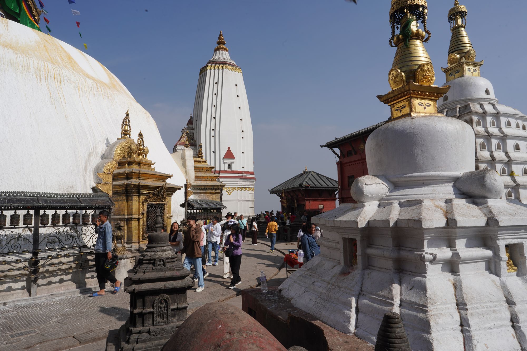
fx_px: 351
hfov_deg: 73.7
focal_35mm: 24
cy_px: 176
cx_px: 264
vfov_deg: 53.1
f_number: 22
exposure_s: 1/100
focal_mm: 24
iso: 100
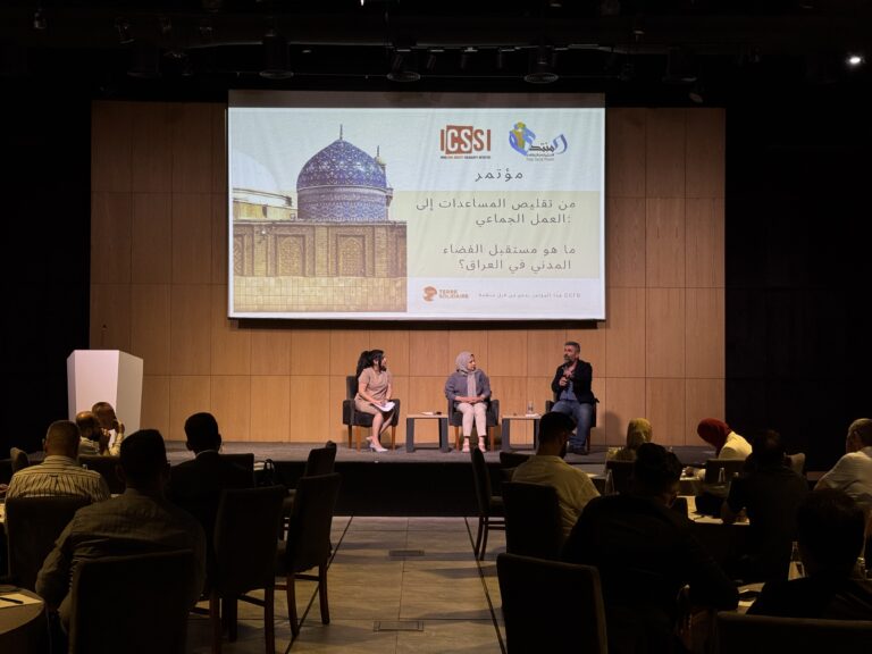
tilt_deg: +2.1
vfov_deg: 30.3
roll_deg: -0.6
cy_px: 327
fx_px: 1209
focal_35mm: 48
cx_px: 436
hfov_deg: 39.7
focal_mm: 6.76
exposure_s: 1/80
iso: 64
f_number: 1.78
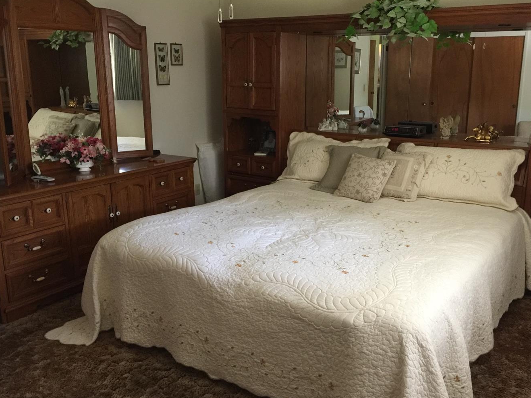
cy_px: 191
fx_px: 506
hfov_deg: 55.3
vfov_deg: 42.9
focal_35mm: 33
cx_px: 288
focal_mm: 4.15
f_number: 2.2
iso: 125
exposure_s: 1/15
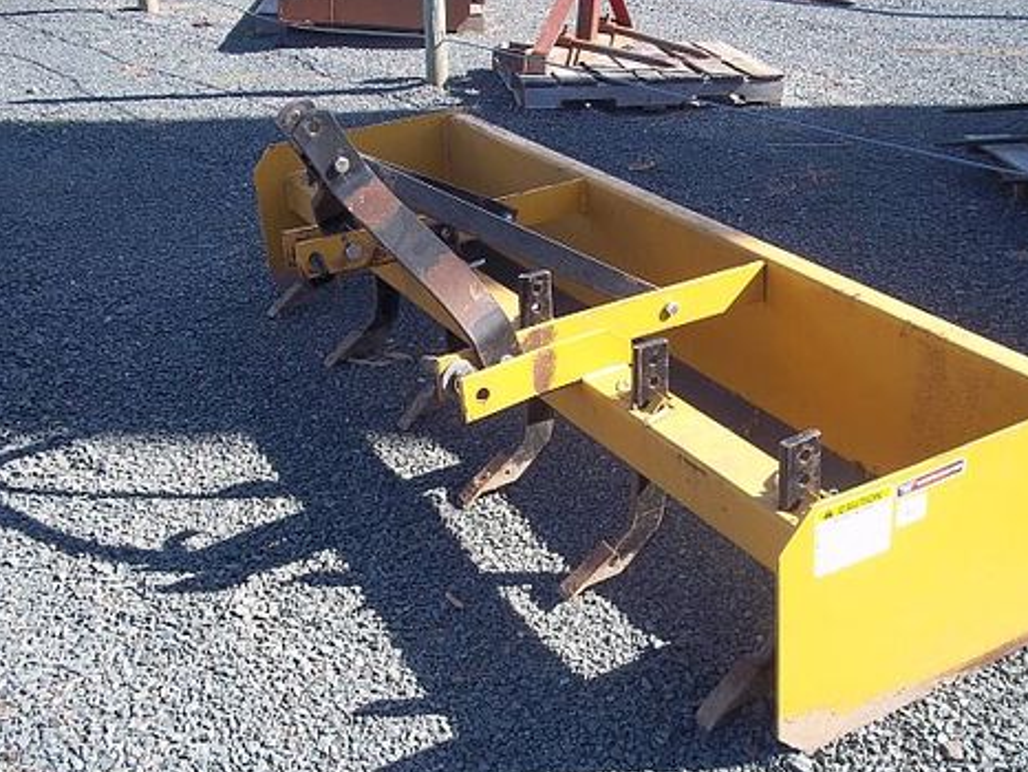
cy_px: 399
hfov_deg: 44.7
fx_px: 1248
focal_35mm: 42
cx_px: 558
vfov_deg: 34.4
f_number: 3.1
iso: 80
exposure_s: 1/400
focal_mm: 6.5
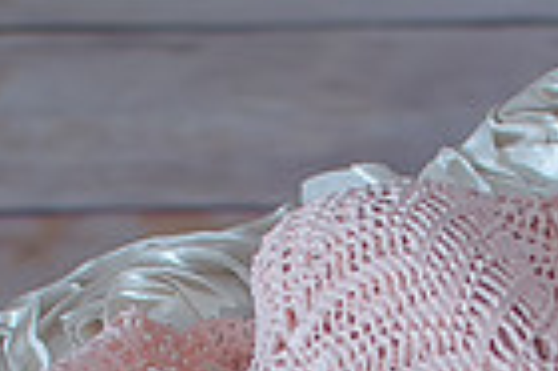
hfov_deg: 5.9
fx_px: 5403
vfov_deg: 3.9
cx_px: 596
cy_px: 922
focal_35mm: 349
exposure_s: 1/200
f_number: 3.5
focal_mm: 35
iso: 100
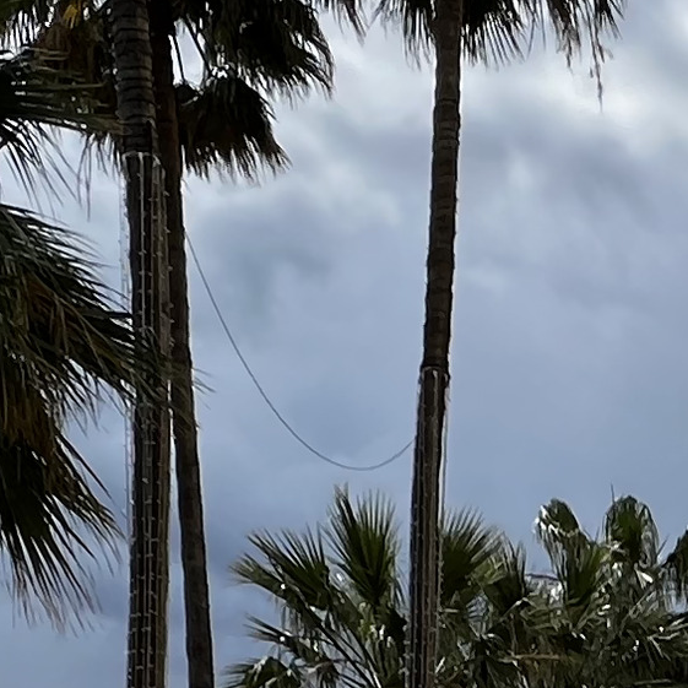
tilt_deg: +3.5
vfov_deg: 17.3
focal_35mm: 82
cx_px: 770
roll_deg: -0.3
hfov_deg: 20.1
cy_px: 1236
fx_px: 1844
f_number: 1.8
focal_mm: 1.57
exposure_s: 1/1107
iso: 32
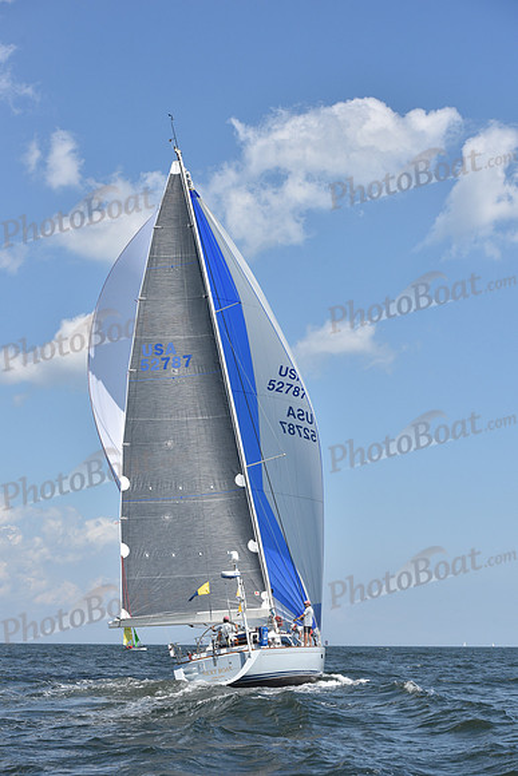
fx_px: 1510
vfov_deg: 28.8
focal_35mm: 70
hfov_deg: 19.5
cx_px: 259
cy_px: 388
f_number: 9
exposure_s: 1/1250
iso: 320
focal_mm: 70
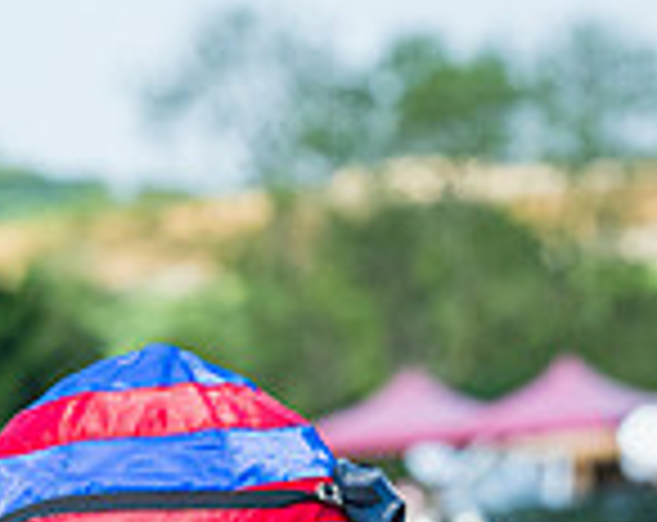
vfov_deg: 4.8
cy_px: 810
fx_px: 6167
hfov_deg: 6.1
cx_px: 328
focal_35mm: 318
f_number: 4
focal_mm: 73
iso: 800
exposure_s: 1/4000
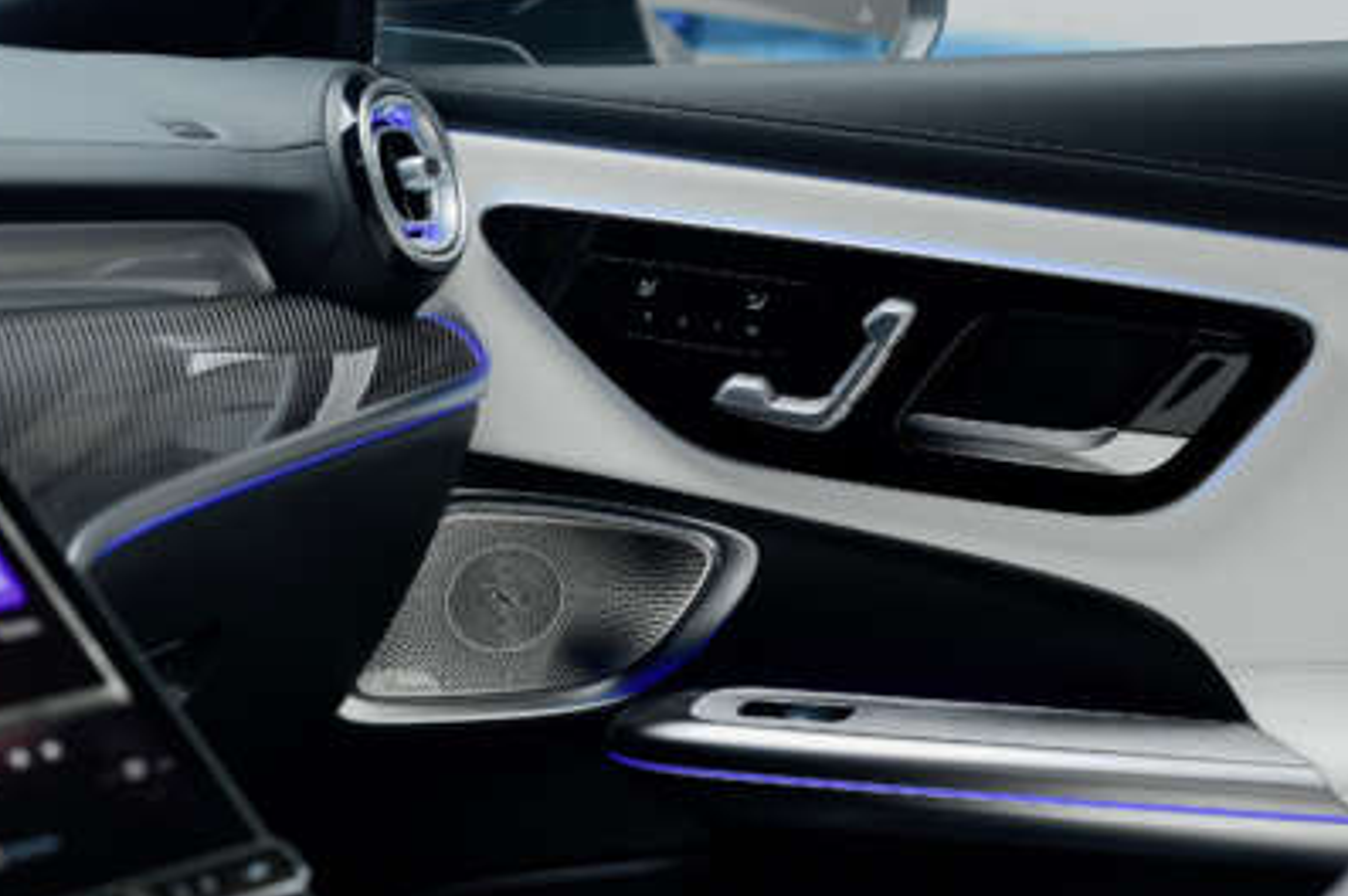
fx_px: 5051
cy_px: 400
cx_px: 340
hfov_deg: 15.1
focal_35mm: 135
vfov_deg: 10.1
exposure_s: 1/10
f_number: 4.5
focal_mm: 85
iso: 200
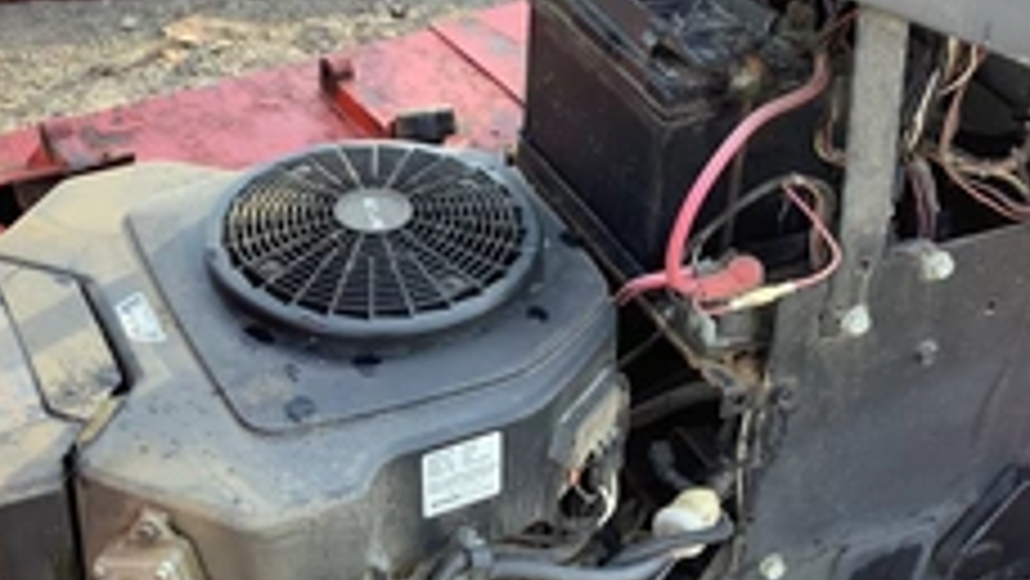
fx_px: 1612
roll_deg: -1.5
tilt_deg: -38.0
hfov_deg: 35.4
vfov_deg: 20.3
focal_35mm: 59
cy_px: 387
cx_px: 436
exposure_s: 1/120
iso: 40
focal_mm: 3.3
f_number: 2.4
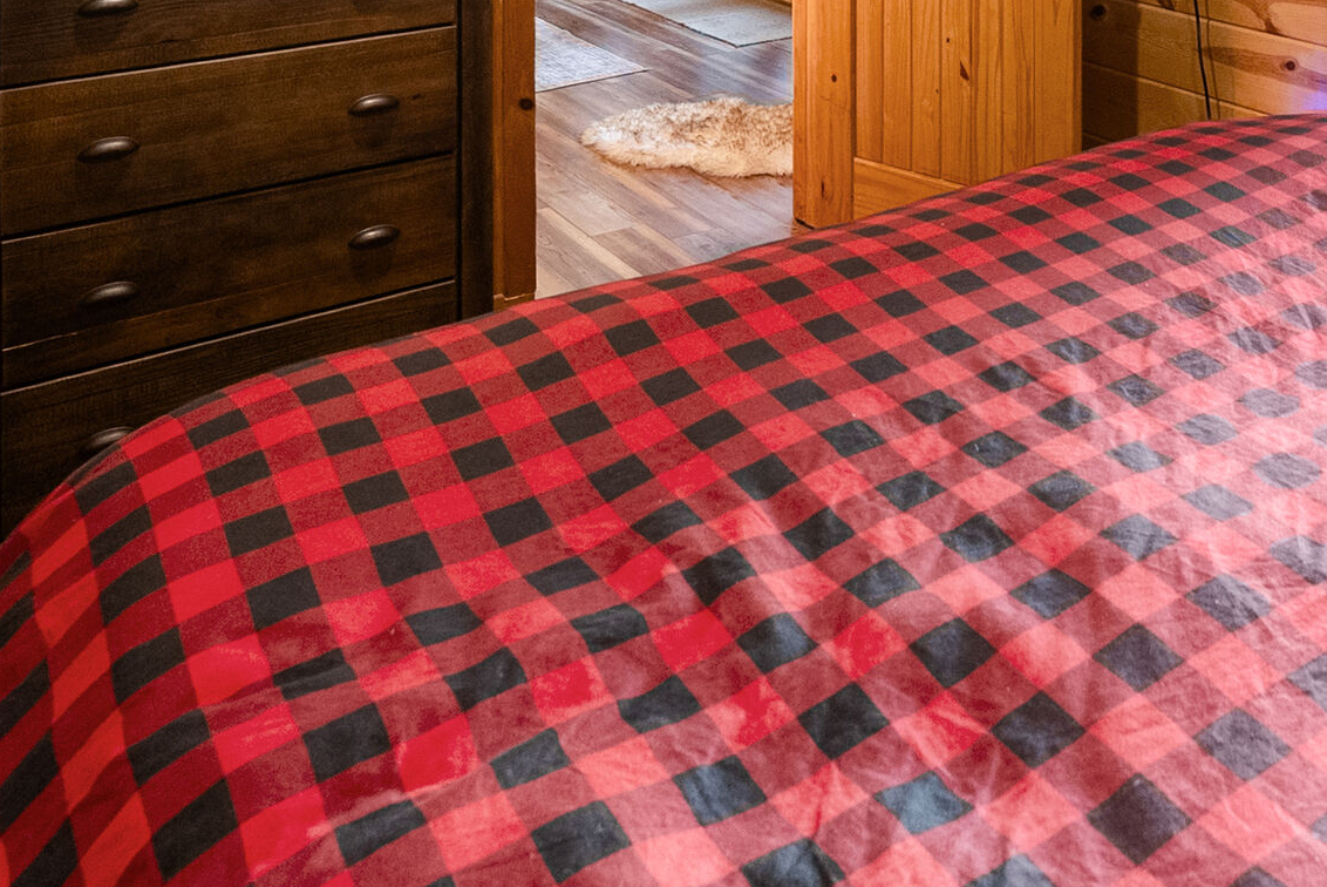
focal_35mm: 38
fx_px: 1401
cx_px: 1007
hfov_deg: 48.6
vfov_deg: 28.5
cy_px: -277
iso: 640
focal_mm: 14
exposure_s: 1/8
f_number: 7.1
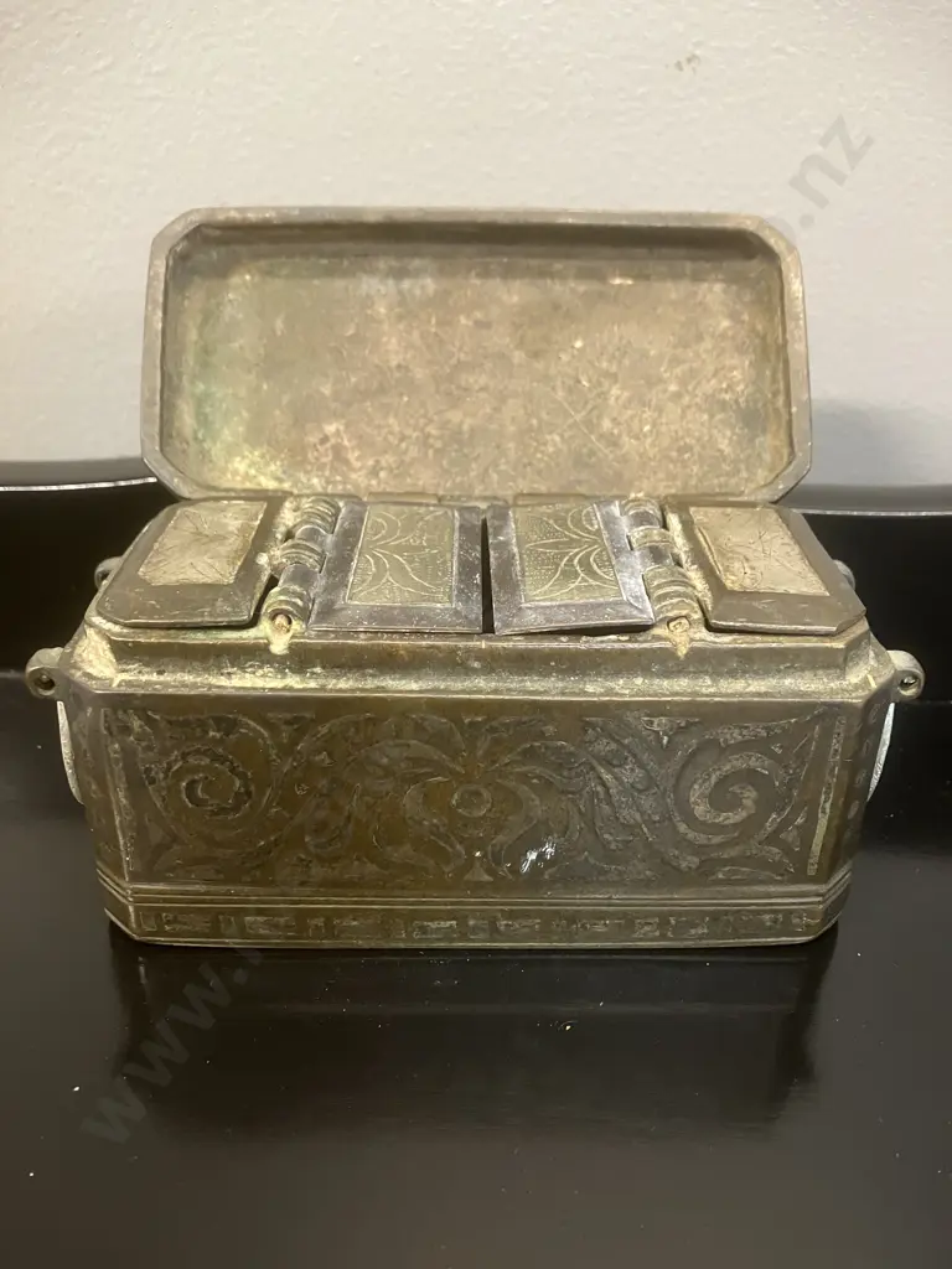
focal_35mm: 28
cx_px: 476
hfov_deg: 49.7
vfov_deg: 63.4
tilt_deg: -28.6
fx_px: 1027
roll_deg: -1.9
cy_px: 634
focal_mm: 3.99
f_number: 1.8
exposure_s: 1/33
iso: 400
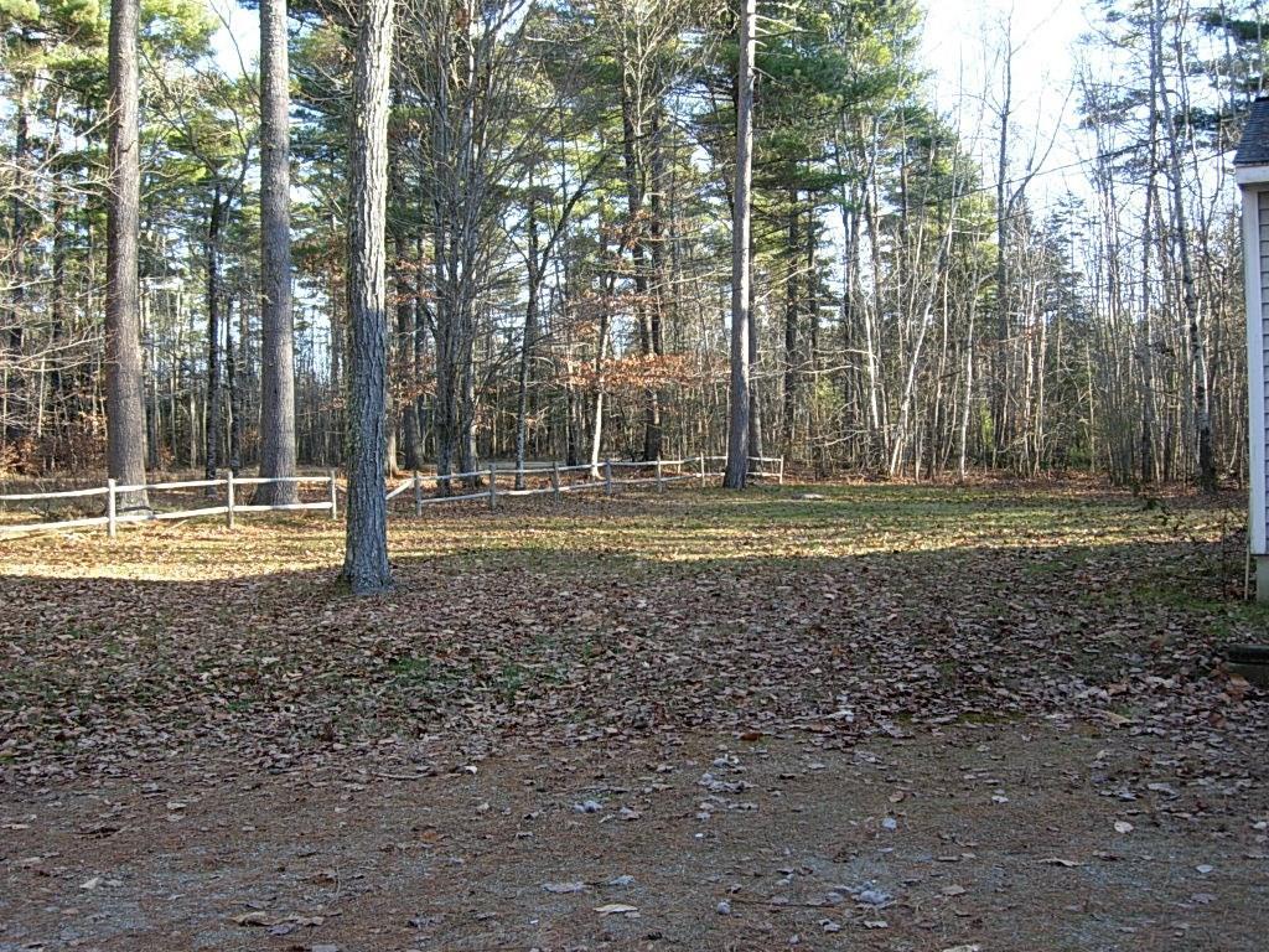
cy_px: 476
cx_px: 634
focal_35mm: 36
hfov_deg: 51.4
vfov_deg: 39.7
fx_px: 1320
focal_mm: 7.5
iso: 50
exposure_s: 1/38
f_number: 4.3
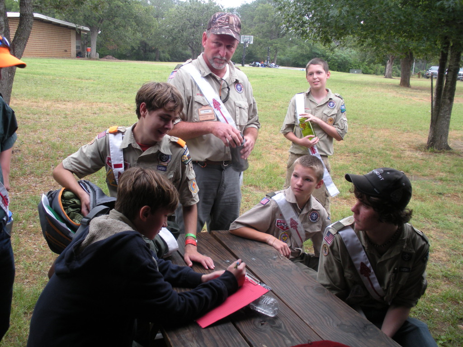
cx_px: 232
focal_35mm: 36
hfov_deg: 51.4
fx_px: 482
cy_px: 174
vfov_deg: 39.7
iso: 87
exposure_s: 1/57.3
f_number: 3.5
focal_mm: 6.3
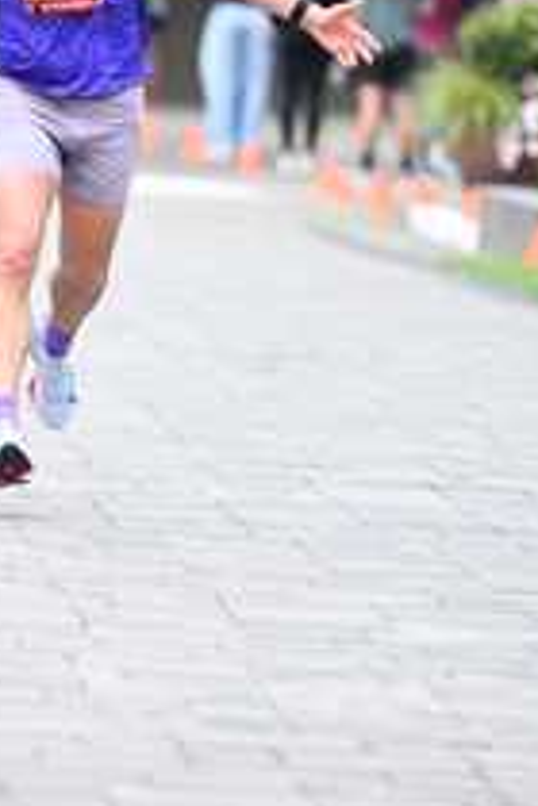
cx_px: 60
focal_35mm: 432
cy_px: 322
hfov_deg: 3.2
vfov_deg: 4.8
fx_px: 9683
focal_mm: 165
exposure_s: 1/1600
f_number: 2.8
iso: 1250
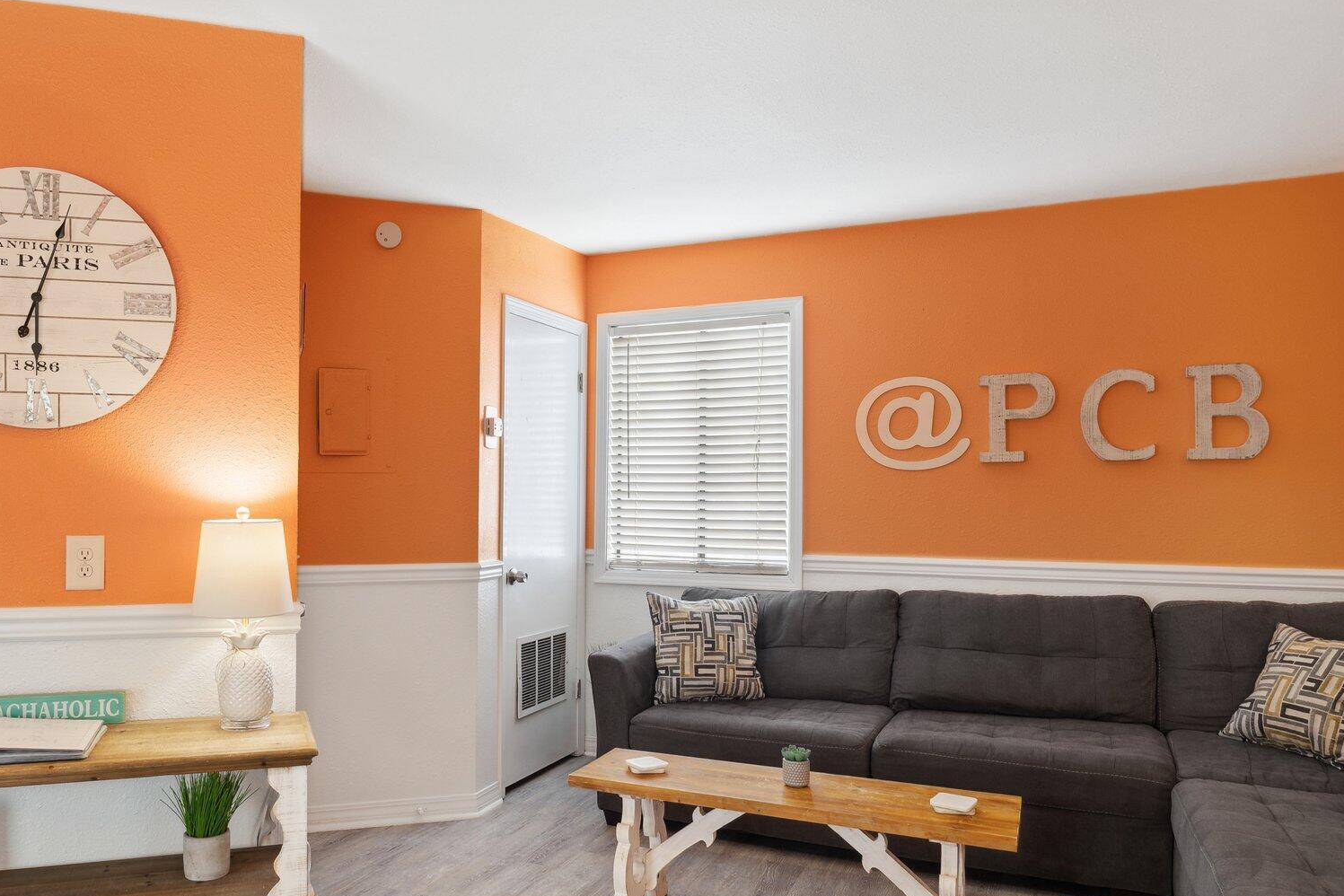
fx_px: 981
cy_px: 495
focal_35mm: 26
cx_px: 541
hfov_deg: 68.2
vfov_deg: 49.0
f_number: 8
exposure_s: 1/6
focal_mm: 19.2
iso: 400
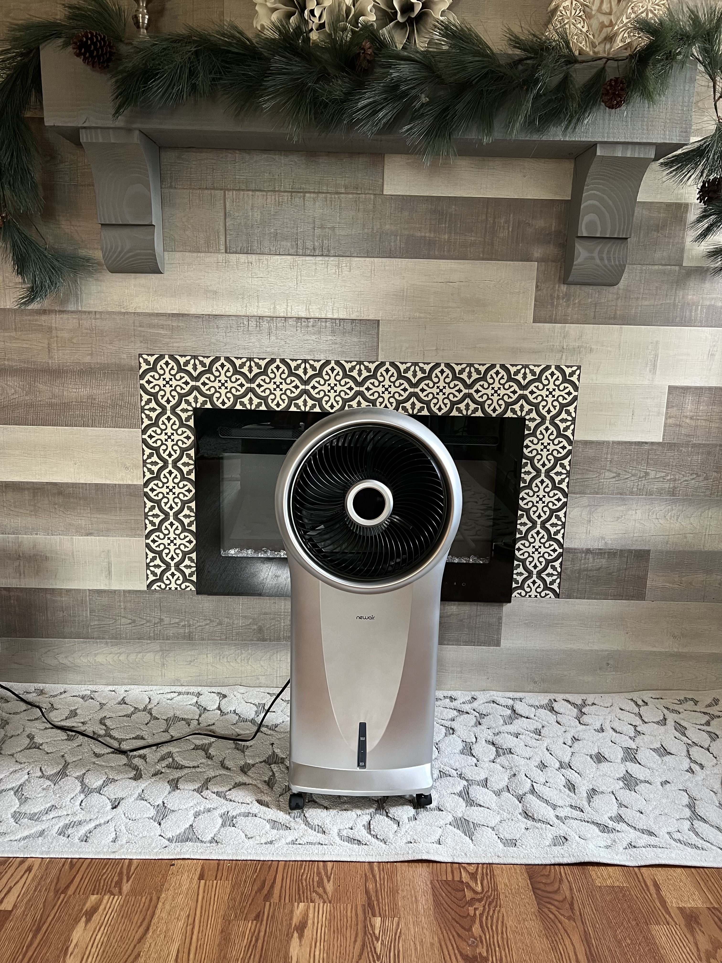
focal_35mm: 26
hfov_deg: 53.1
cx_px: 361
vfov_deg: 67.3
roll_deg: -1.5
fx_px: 723
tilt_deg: -11.8
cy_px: 482
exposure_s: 1/60
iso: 200
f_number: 1.5
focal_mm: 5.7
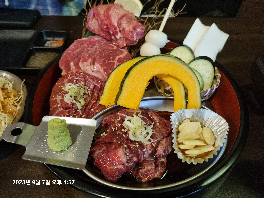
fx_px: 198
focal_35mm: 26
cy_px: 99
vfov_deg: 53.1
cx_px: 132
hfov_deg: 67.3
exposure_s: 1/30
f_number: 1.8
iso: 640
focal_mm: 5.4
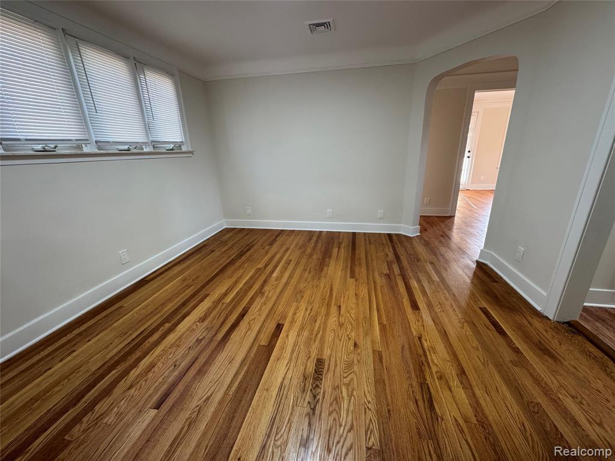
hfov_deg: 102.1
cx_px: 308
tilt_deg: -18.6
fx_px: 249
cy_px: 230
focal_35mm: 14
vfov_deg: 85.7
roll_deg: +1.7
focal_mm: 2.22
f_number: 2.2
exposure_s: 1/60
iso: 200
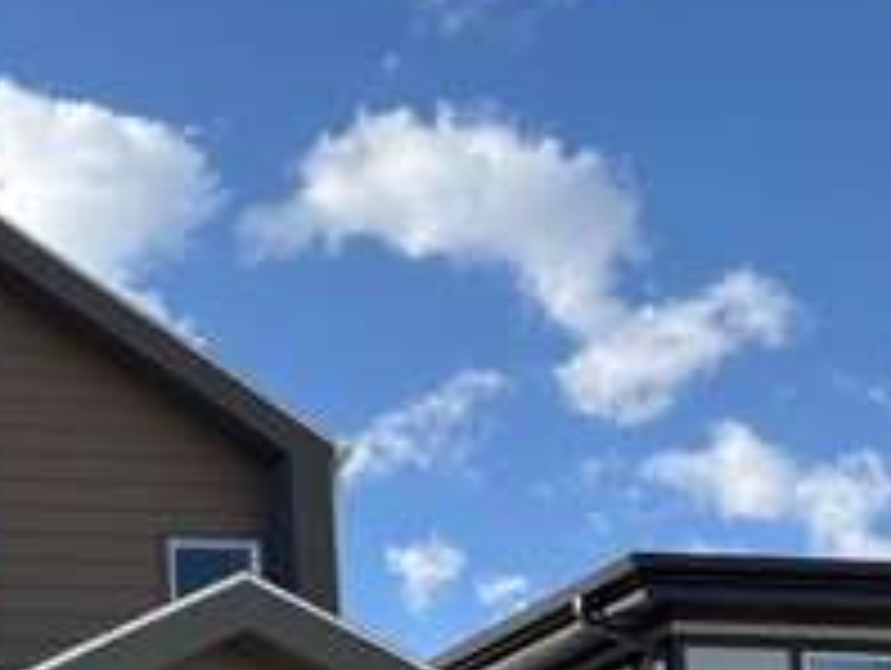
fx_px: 2165
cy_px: 872
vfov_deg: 16.6
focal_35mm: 84
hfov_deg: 20.2
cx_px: -428
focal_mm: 5.96
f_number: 1.6
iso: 64
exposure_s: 1/3125
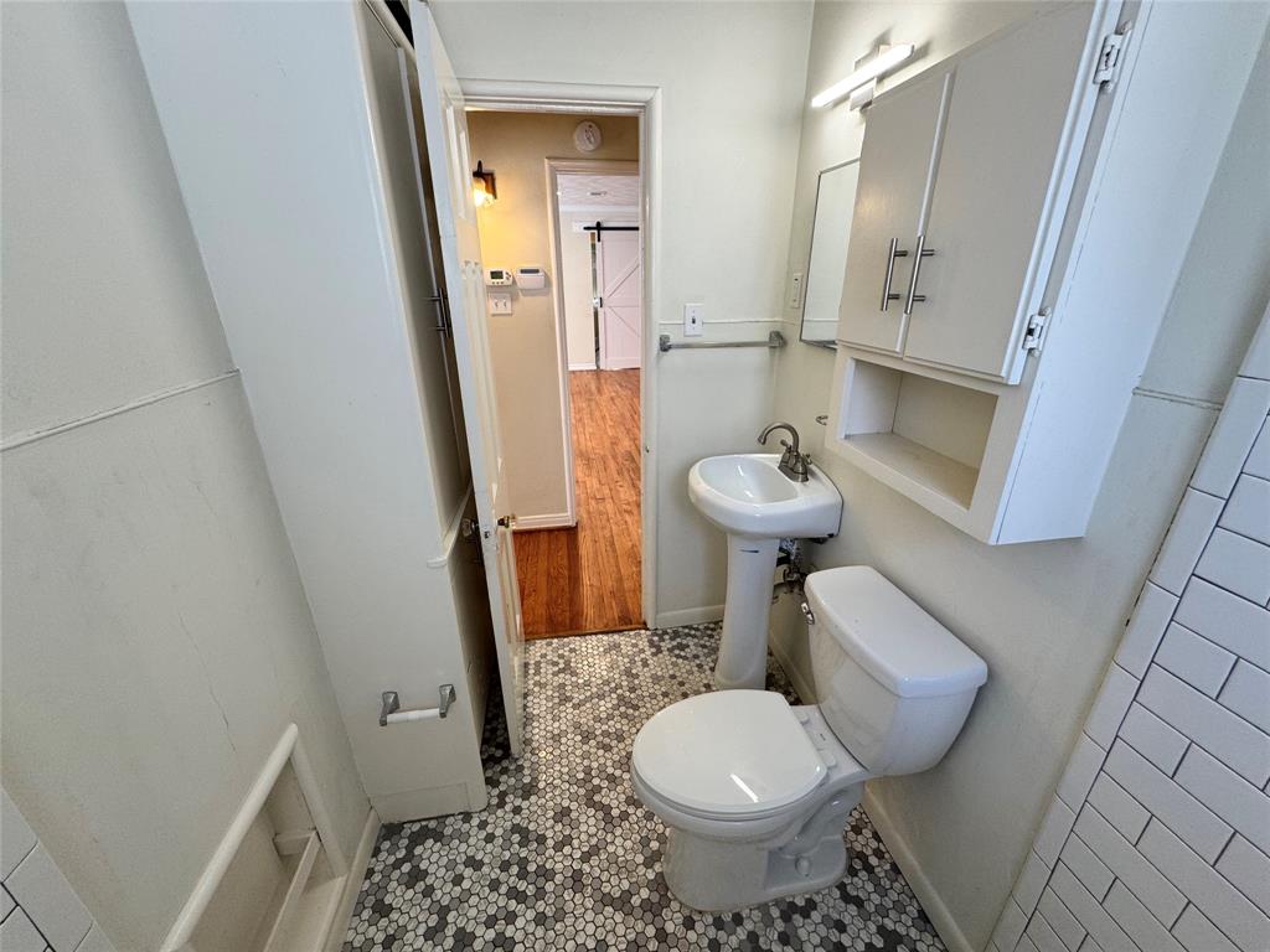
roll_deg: +0.7
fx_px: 514
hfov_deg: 102.1
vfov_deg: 85.7
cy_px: 476
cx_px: 635
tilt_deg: -21.4
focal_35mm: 14
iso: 125
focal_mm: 2.22
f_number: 2.2
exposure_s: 1/99
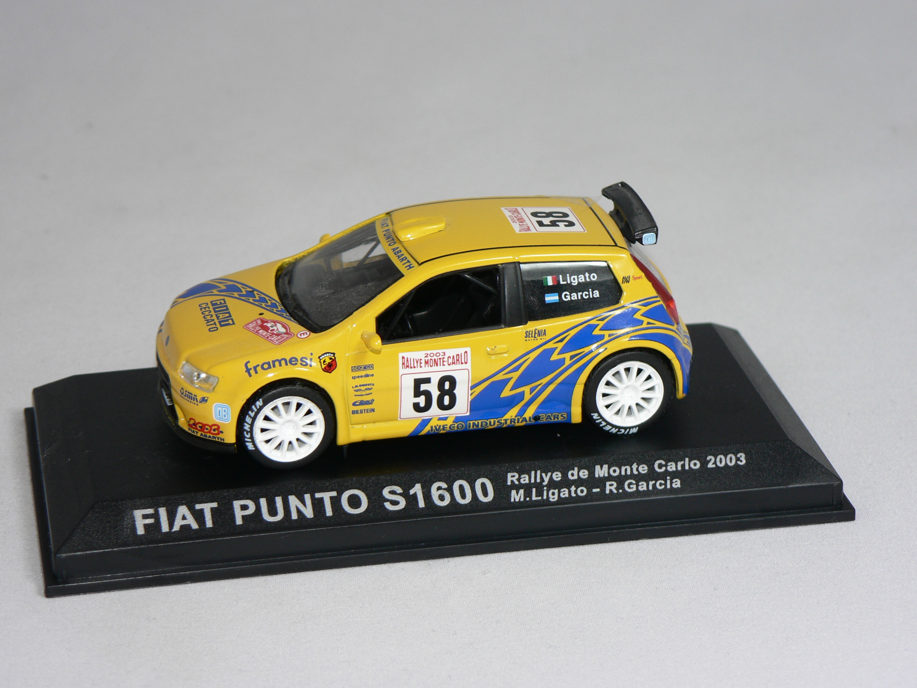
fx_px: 2887
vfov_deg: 13.6
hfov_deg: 18.0
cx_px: 458
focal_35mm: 109
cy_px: 344
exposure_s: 1/60
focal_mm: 18.2
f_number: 3.2
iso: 80
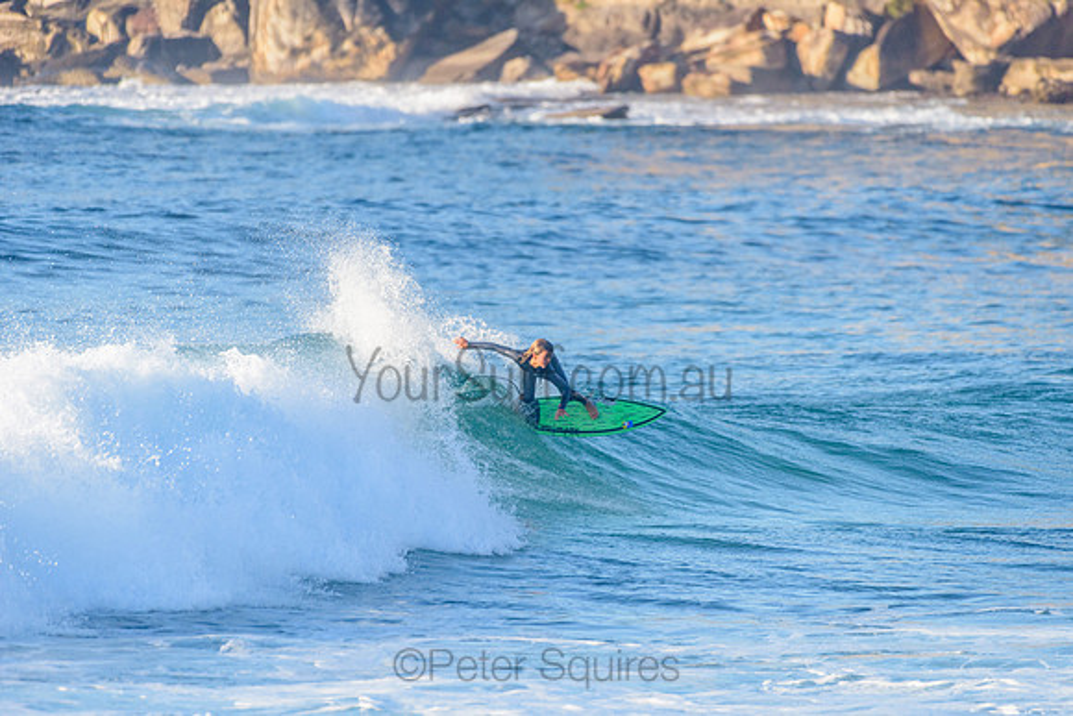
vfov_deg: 2.8
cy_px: 358
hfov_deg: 4.1
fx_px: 14906
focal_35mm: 500
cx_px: 536
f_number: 5.6
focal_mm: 500
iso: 560
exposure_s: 1/2000
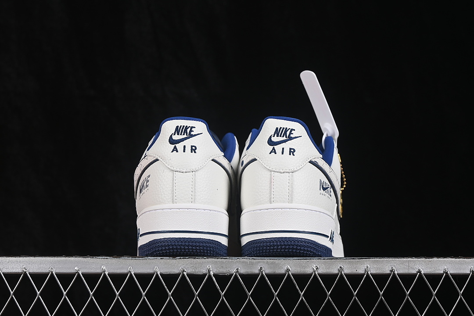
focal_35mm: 75
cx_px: 237
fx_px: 987
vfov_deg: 18.2
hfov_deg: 27.0
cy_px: 158
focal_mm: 50
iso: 160
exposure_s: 1/80
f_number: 8
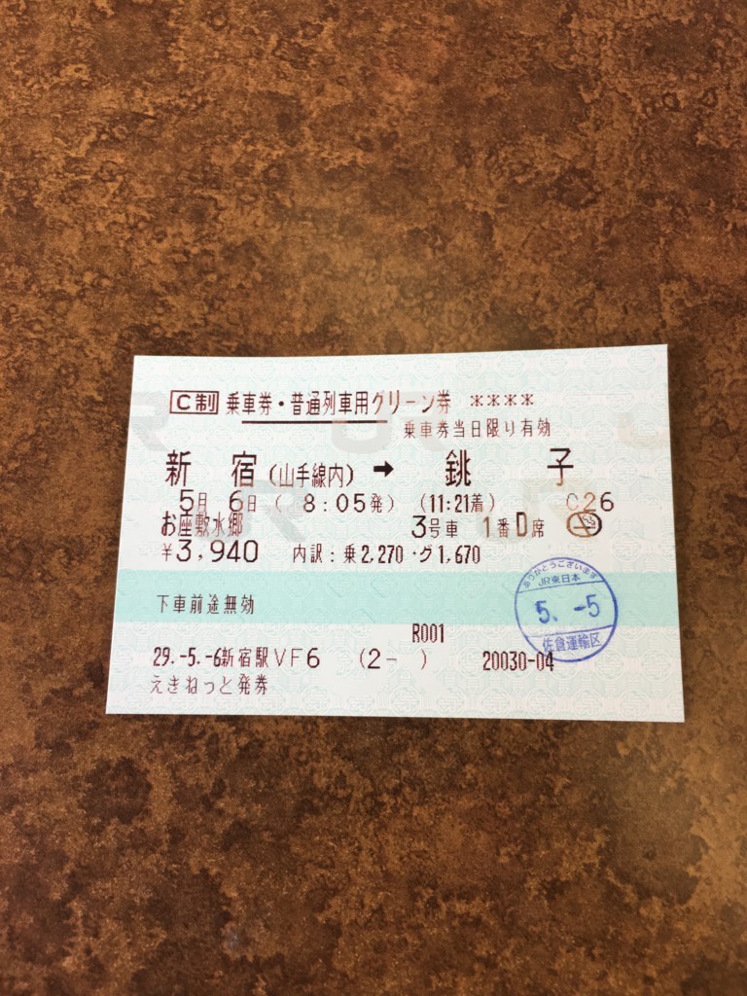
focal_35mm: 29
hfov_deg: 48.2
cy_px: 498
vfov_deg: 61.7
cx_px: 374
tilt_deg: -76.9
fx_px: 834
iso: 40
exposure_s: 1/120
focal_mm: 4.15
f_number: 2.2
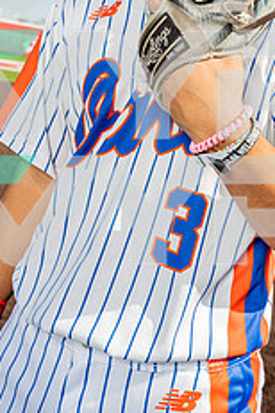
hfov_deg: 19.4
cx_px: 196
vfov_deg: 28.3
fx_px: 802
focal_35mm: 70
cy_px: 86
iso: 125
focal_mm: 36
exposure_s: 1/250
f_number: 8
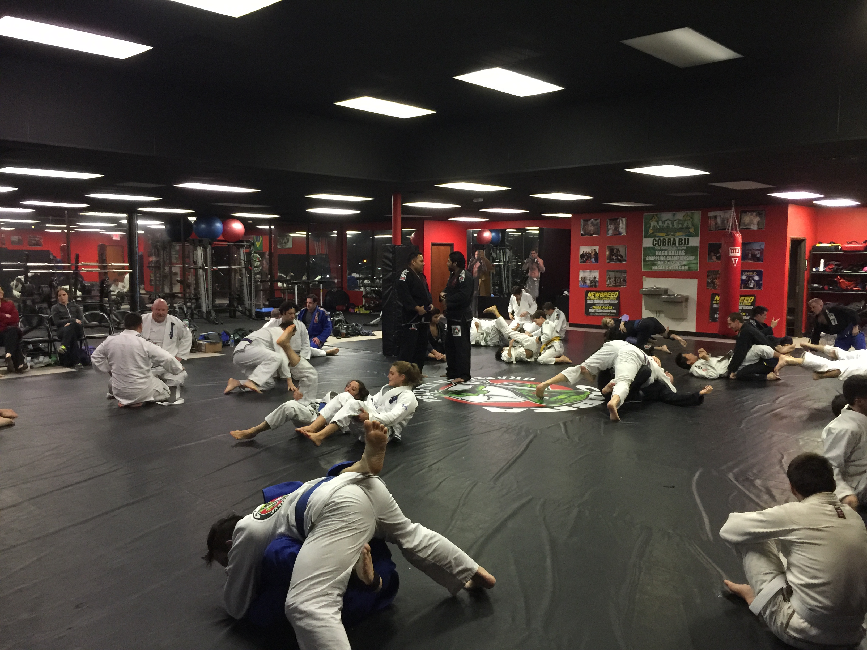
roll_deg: -0.6
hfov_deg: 61.7
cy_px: 325
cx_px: 434
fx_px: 726
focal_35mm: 29
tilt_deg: -4.1
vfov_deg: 48.2
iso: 125
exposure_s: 1/15
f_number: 2.2
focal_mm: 4.15
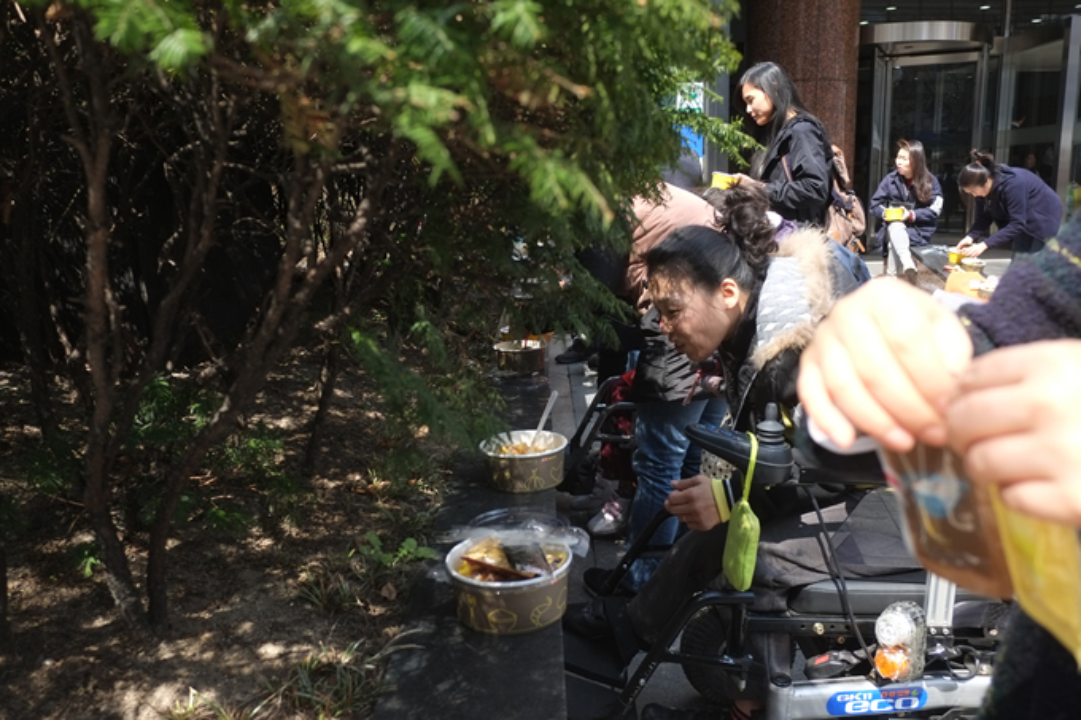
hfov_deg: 67.4
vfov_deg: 47.9
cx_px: 540
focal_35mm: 27
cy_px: 360
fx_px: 811
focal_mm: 18
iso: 250
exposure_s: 1/280
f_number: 4
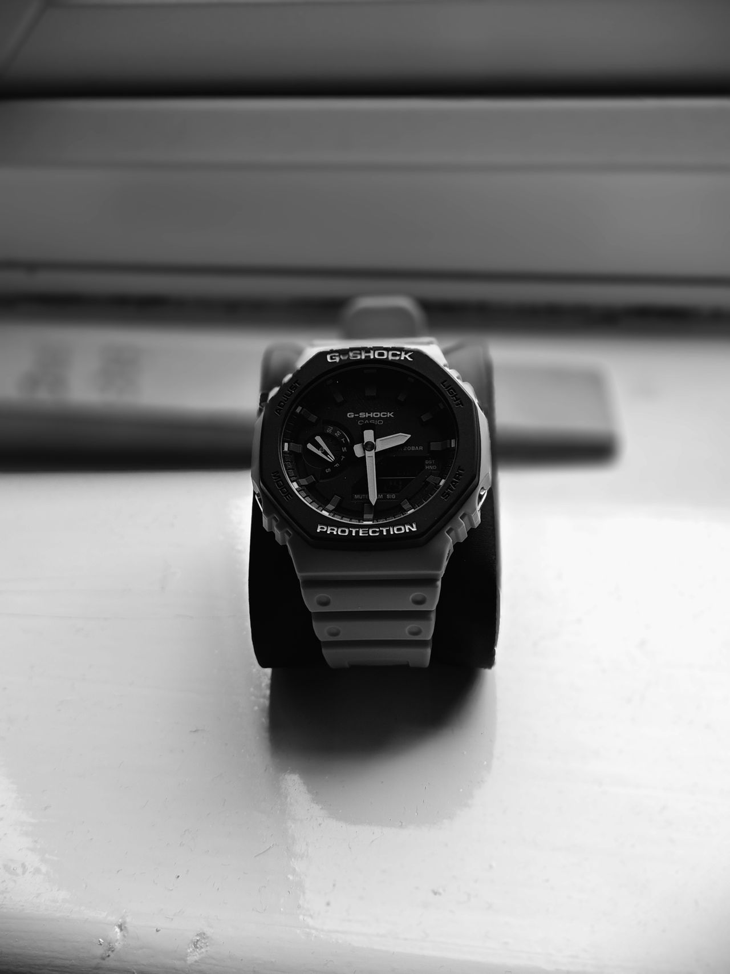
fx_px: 984
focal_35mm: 35
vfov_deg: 52.6
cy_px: 487
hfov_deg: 40.7
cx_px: 365
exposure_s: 1/104
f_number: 1.4
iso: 50
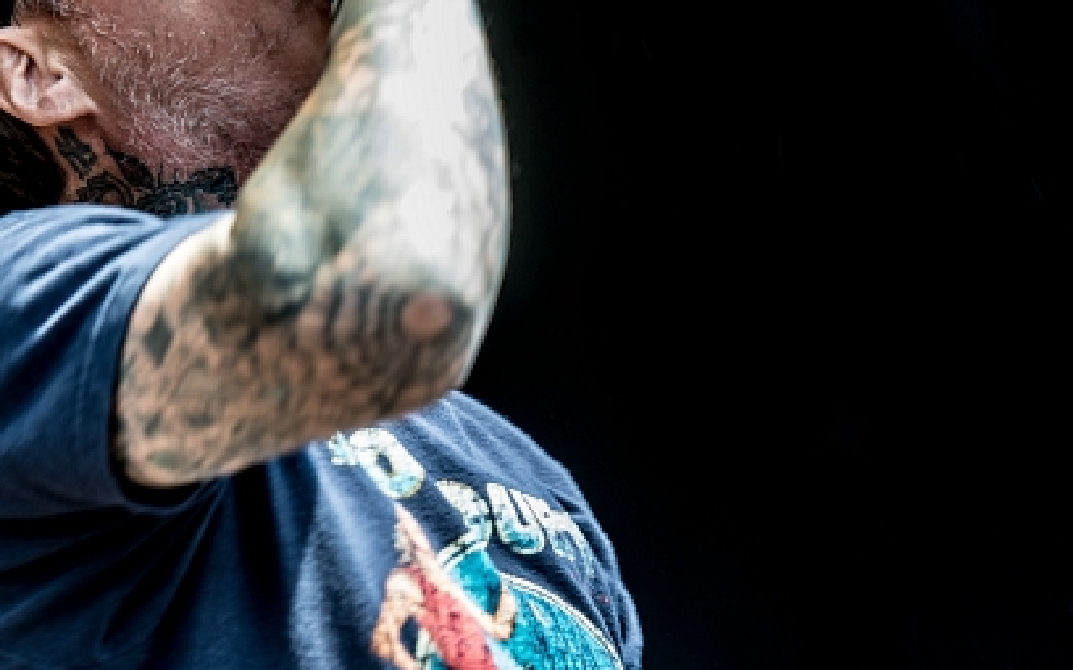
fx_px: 8422
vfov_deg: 4.6
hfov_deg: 7.3
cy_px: 133
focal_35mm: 288
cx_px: 515
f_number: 4.5
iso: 50
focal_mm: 160
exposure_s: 1/100
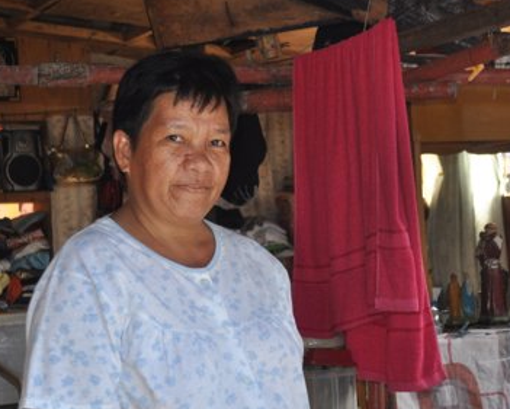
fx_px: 1238
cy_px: 183
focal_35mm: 82
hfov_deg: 23.2
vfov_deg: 18.7
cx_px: 305
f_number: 4.8
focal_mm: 32
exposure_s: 1/125
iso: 500
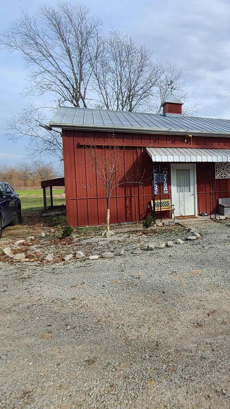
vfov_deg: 78.6
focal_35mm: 23
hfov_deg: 43.9
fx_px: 249
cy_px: 195
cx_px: 218
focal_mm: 2.2
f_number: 2.2
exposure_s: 1/1321
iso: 50
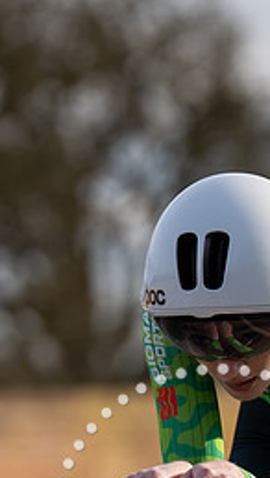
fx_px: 7662
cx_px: 150
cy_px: 336
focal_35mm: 603
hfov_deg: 2.0
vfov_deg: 3.6
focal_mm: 200
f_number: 4
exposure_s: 1/800
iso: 100
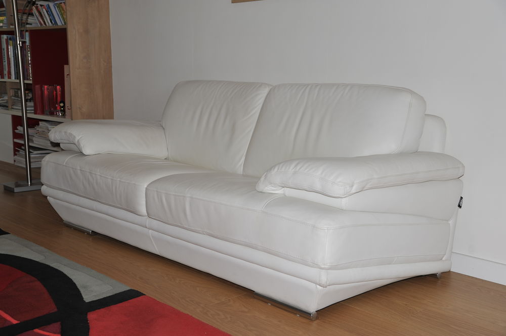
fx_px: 646
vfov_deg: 29.2
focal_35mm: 46
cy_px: 168
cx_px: 253
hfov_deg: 42.8
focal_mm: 46
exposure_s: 1/60
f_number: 5.6
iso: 200
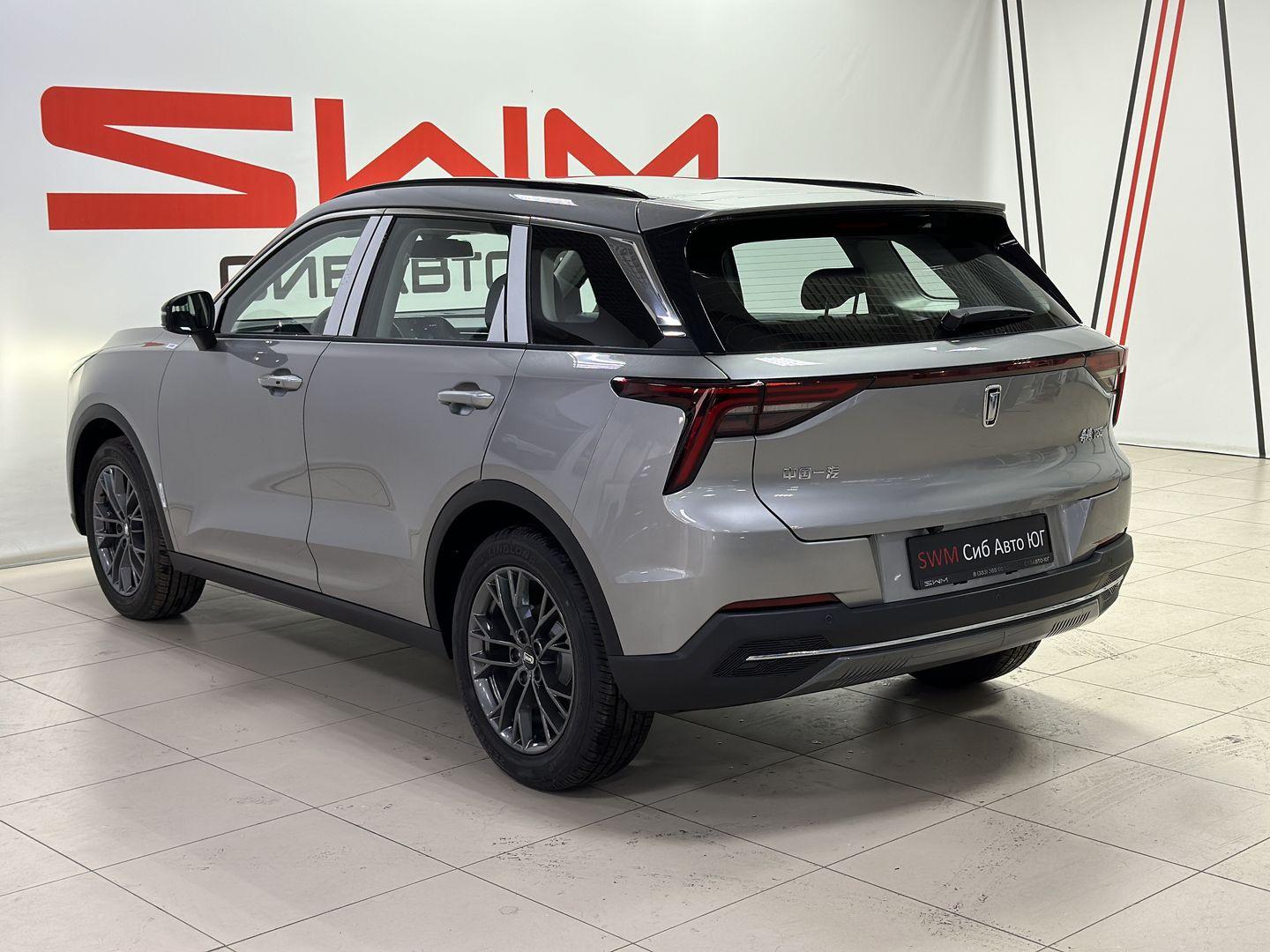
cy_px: 476
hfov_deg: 39.7
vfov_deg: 30.3
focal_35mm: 48
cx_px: 635
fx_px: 1761
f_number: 1.78
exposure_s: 1/100
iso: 160
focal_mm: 6.86
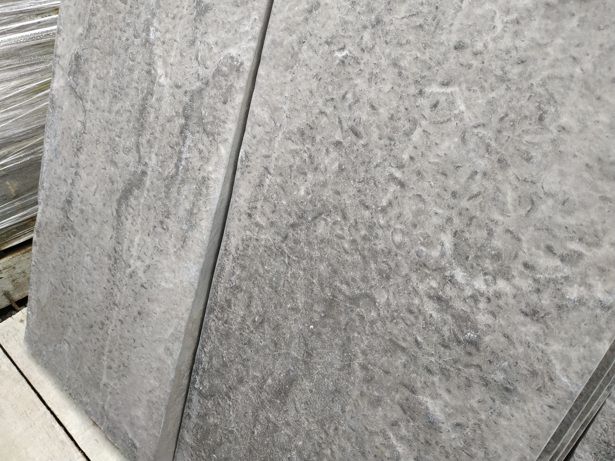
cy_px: 230
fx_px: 426
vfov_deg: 56.8
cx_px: 308
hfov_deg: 71.6
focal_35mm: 24
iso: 100
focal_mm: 3.94
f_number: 1.9
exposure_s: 1/100
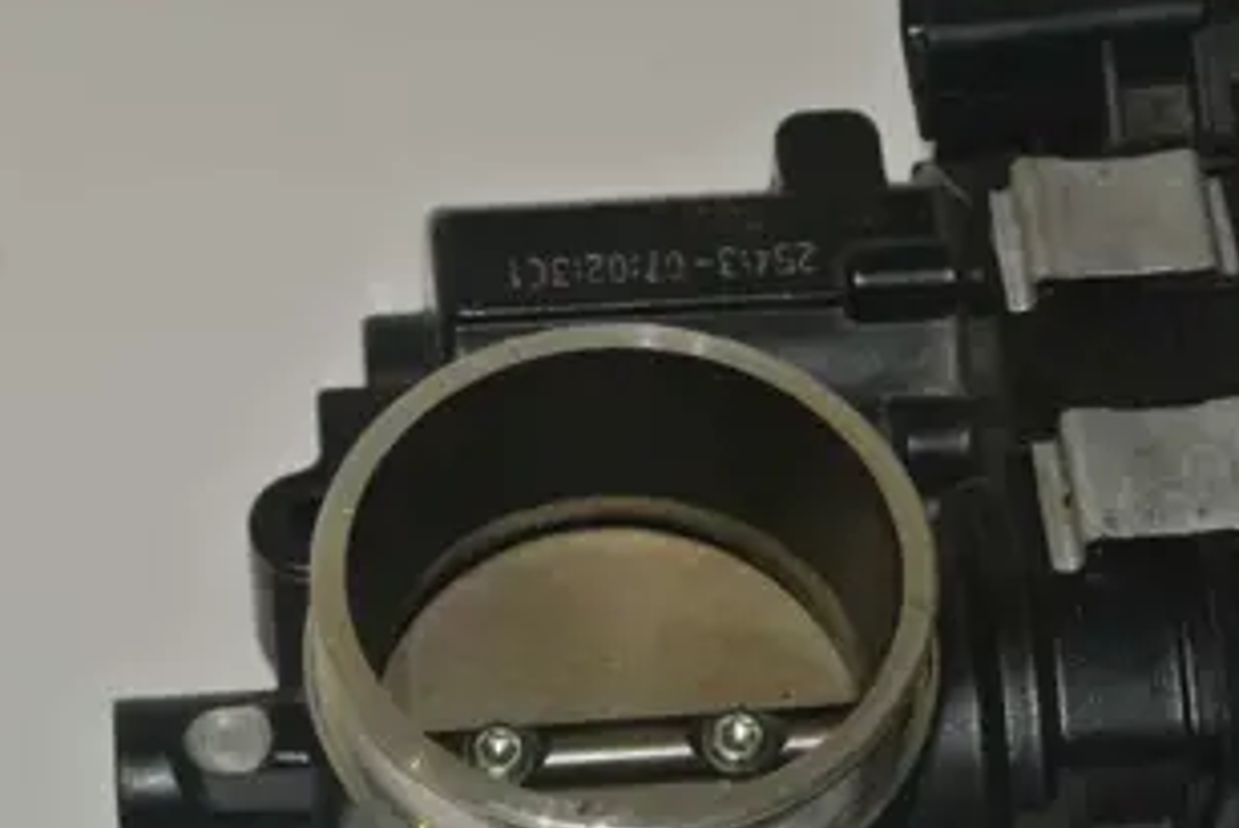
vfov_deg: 9.7
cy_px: 541
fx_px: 4889
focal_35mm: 142
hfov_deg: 14.4
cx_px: 718
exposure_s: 1/60
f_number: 5.6
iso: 200
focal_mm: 30
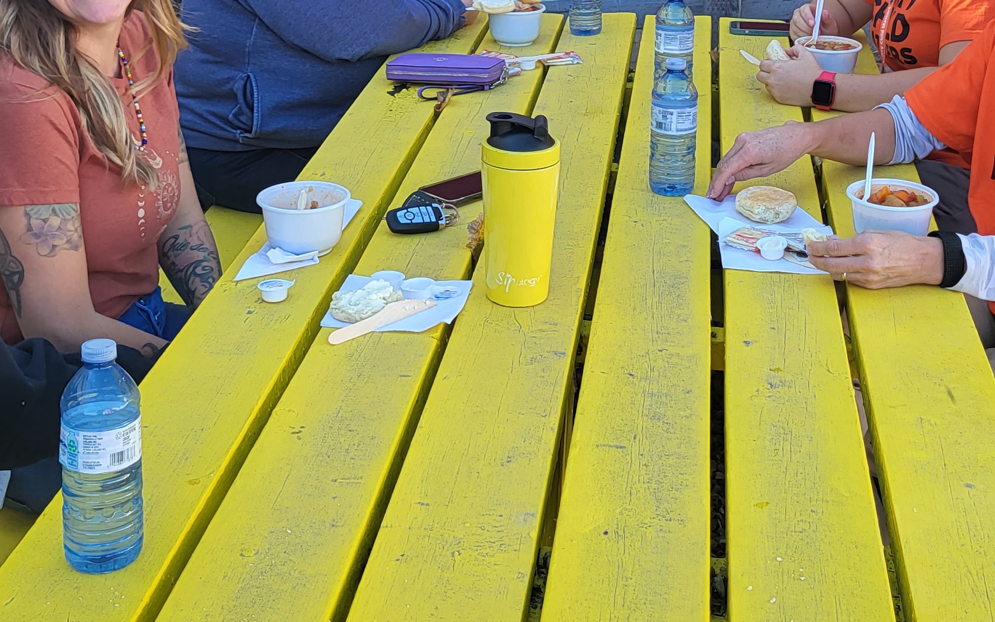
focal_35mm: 62
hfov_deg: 32.9
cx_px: 546
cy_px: -64
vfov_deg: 20.0
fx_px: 1681
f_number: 1.8
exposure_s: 1/341
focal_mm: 5.4
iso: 40
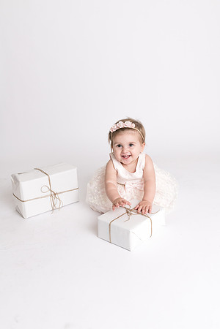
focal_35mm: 35
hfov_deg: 37.9
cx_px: 110
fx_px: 321
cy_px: 164
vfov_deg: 54.4
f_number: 5.6
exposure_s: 1/200
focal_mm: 35
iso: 200
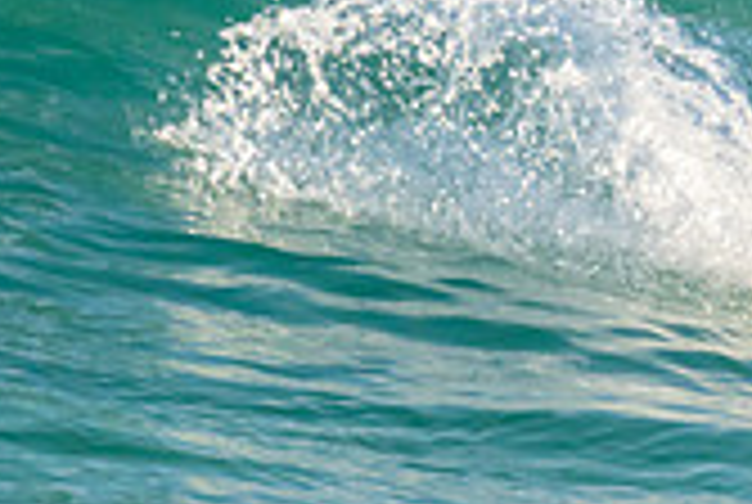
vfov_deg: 0.4
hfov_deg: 0.6
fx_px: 74914
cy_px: 24
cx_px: 1253
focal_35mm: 3580
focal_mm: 800
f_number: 11
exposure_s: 1/2000
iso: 1800
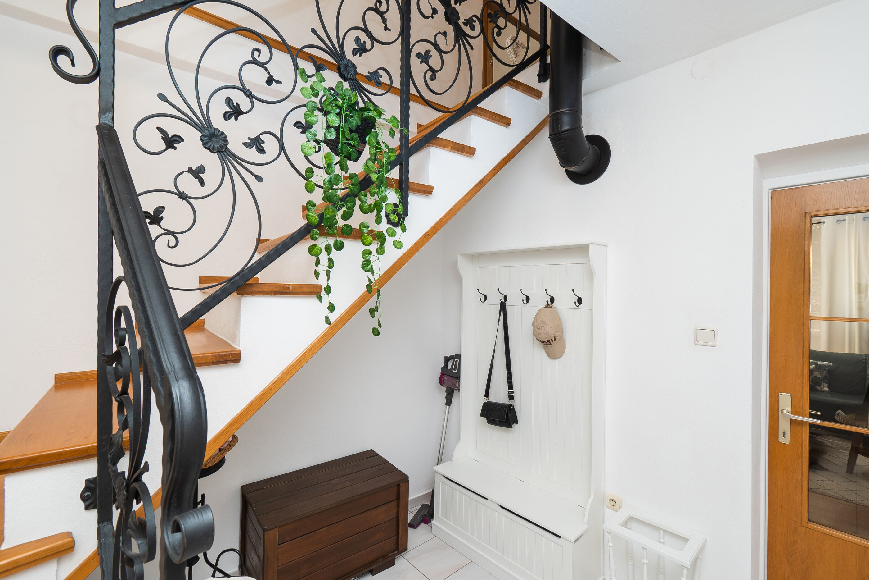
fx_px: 362
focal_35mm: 15
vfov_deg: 77.3
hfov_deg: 100.4
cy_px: 290
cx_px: 434
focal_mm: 10
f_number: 8
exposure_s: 1/20
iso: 200
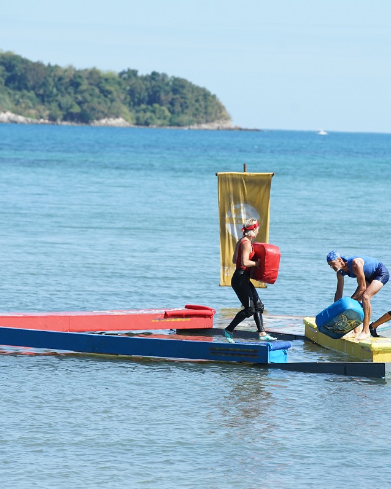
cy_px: 245
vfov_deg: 6.8
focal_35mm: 283
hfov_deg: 5.5
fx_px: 4093
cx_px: 225
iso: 320
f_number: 6.3
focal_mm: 200
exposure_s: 1/800
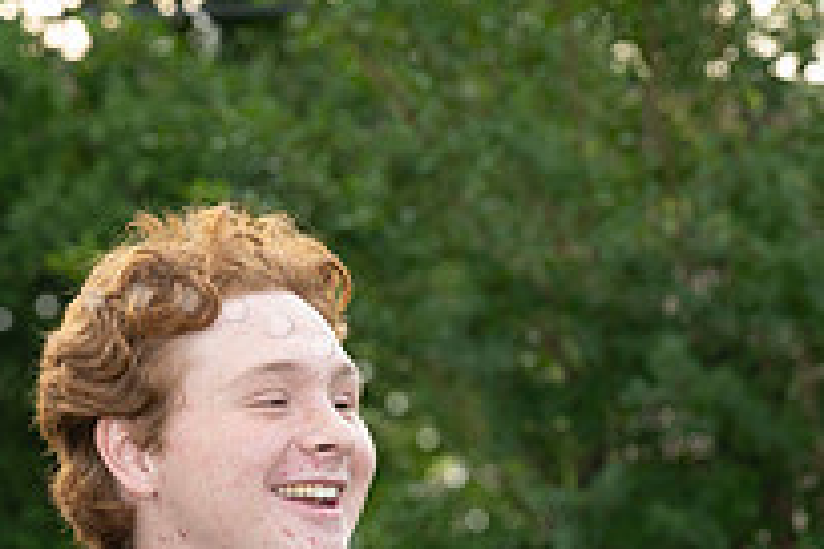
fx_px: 7827
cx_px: 133
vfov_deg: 4.0
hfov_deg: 6.0
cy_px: 664
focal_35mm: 342
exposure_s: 1/200
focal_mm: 120
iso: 500
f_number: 7.1
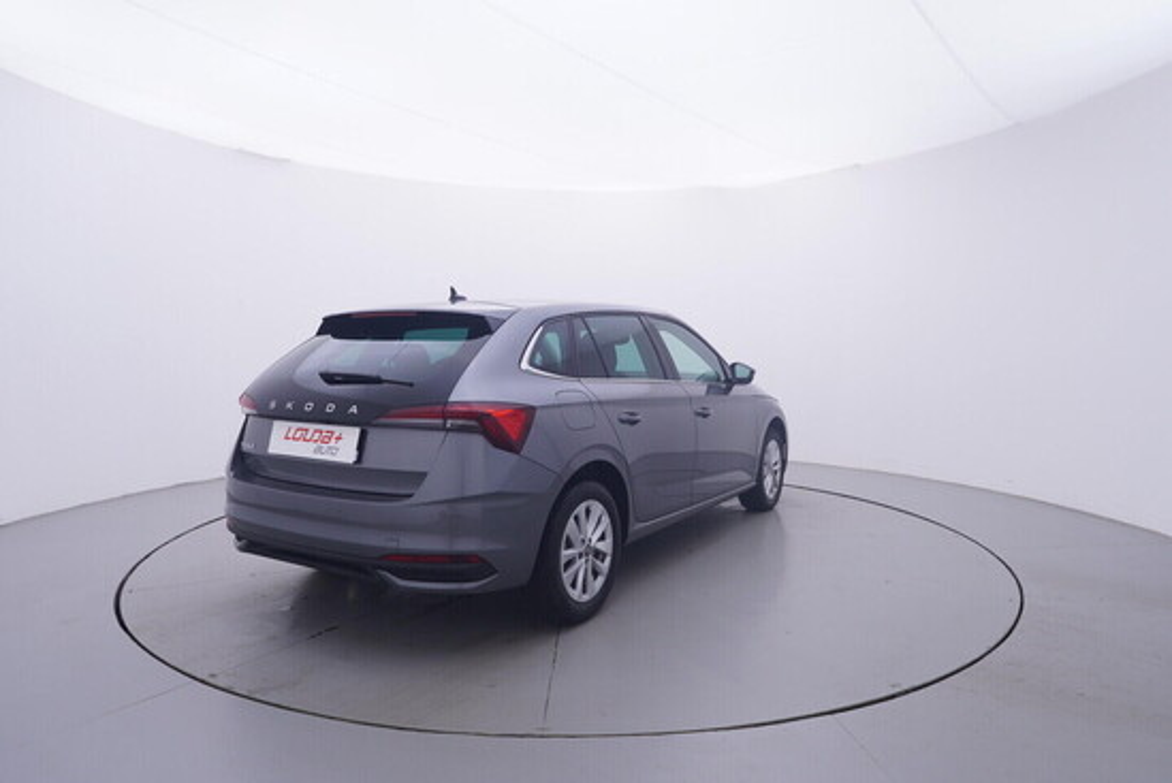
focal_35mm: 22
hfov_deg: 77.3
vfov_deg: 56.2
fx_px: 733
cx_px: 586
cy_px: 392
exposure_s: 1/80
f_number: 5
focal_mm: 15
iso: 200
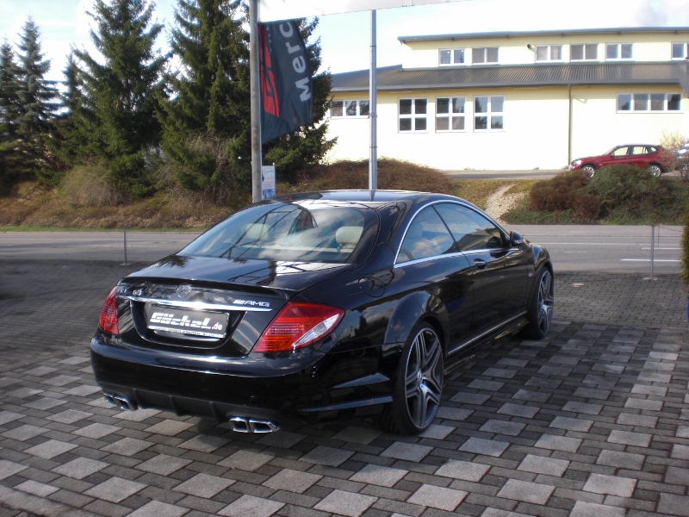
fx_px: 756
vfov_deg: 37.7
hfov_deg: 49.0
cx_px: 344
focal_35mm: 38
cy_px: 258
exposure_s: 1/320
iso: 64
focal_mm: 6.3
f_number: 3.1
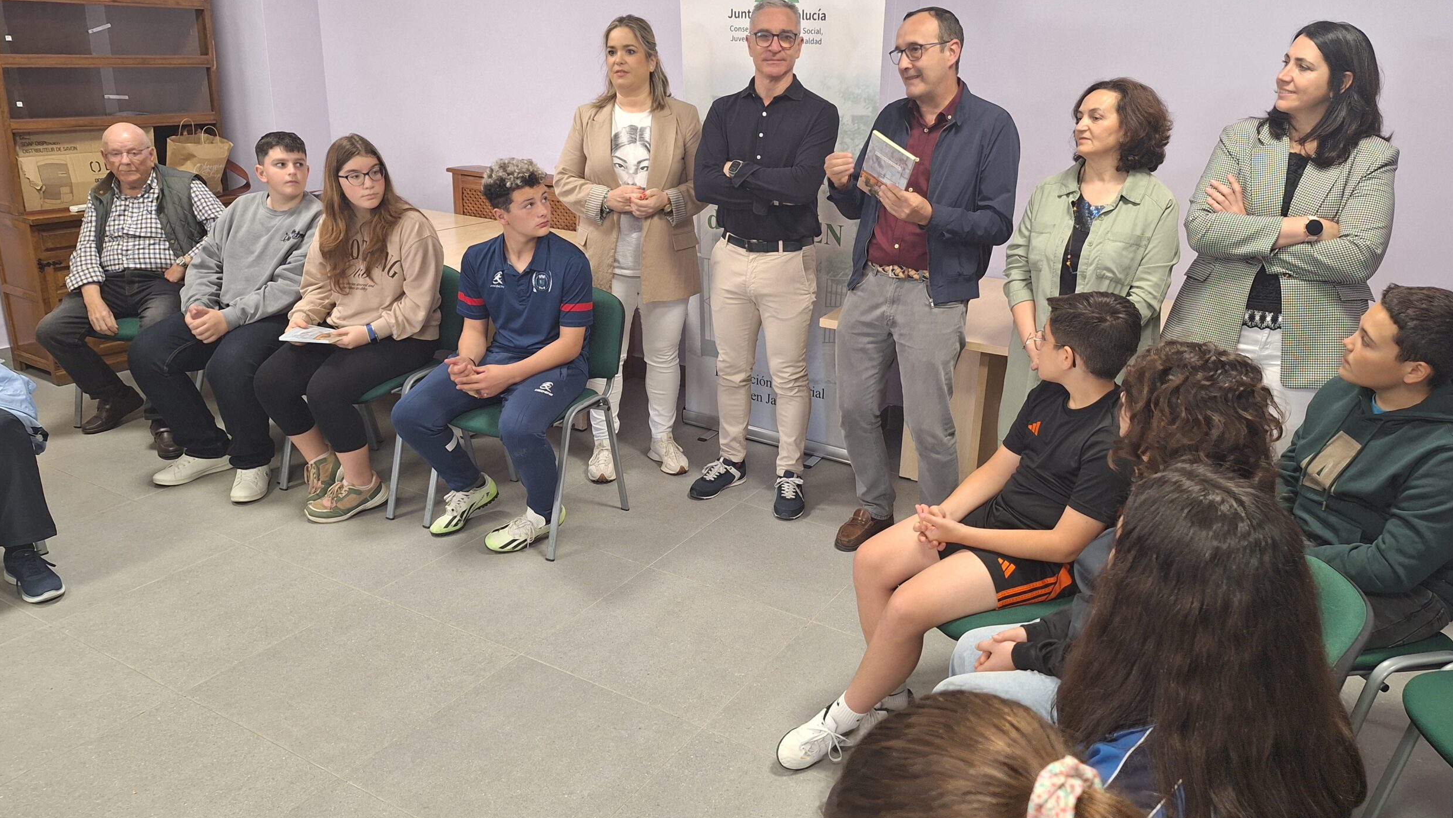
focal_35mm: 26
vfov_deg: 44.4
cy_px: 381
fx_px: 1002
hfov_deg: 71.9
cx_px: 743
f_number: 1.8
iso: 250
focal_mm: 5.54
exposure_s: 1/50
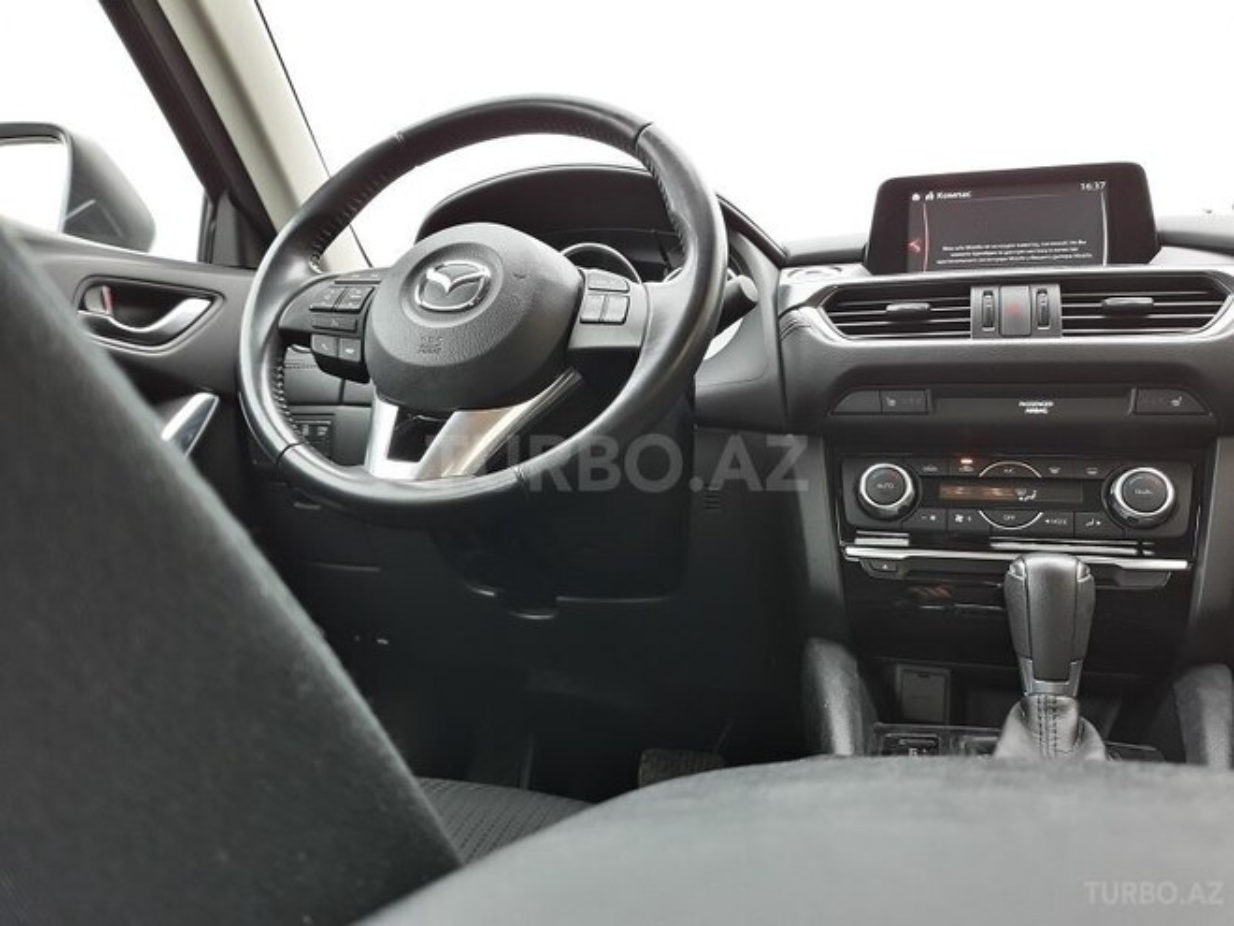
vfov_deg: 51.4
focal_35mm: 27
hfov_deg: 65.3
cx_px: 617
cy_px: 463
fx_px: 963
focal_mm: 3.71
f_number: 1.7
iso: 80
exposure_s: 1/40
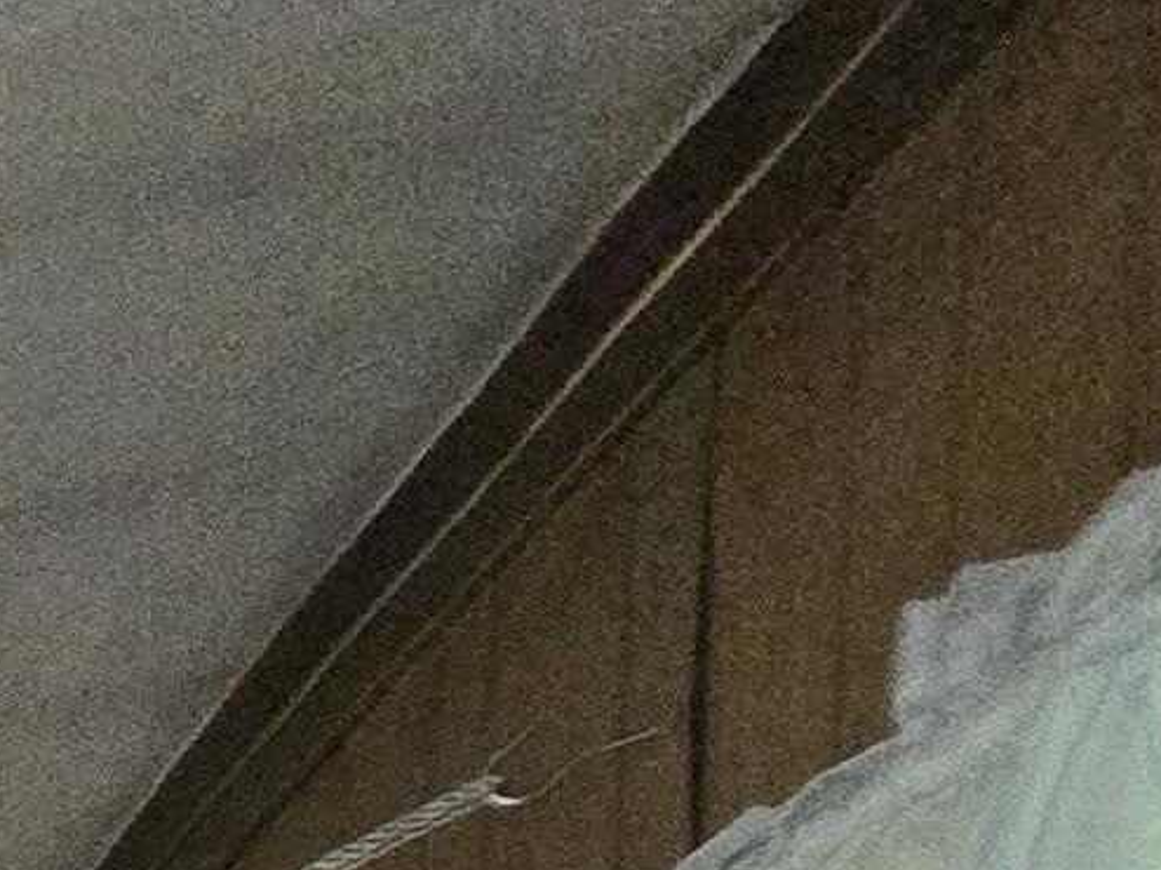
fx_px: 2648
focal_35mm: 79
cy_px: 2187
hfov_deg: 11.5
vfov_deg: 13.1
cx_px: -2322
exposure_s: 1/60
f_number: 2.2
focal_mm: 2.2
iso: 640
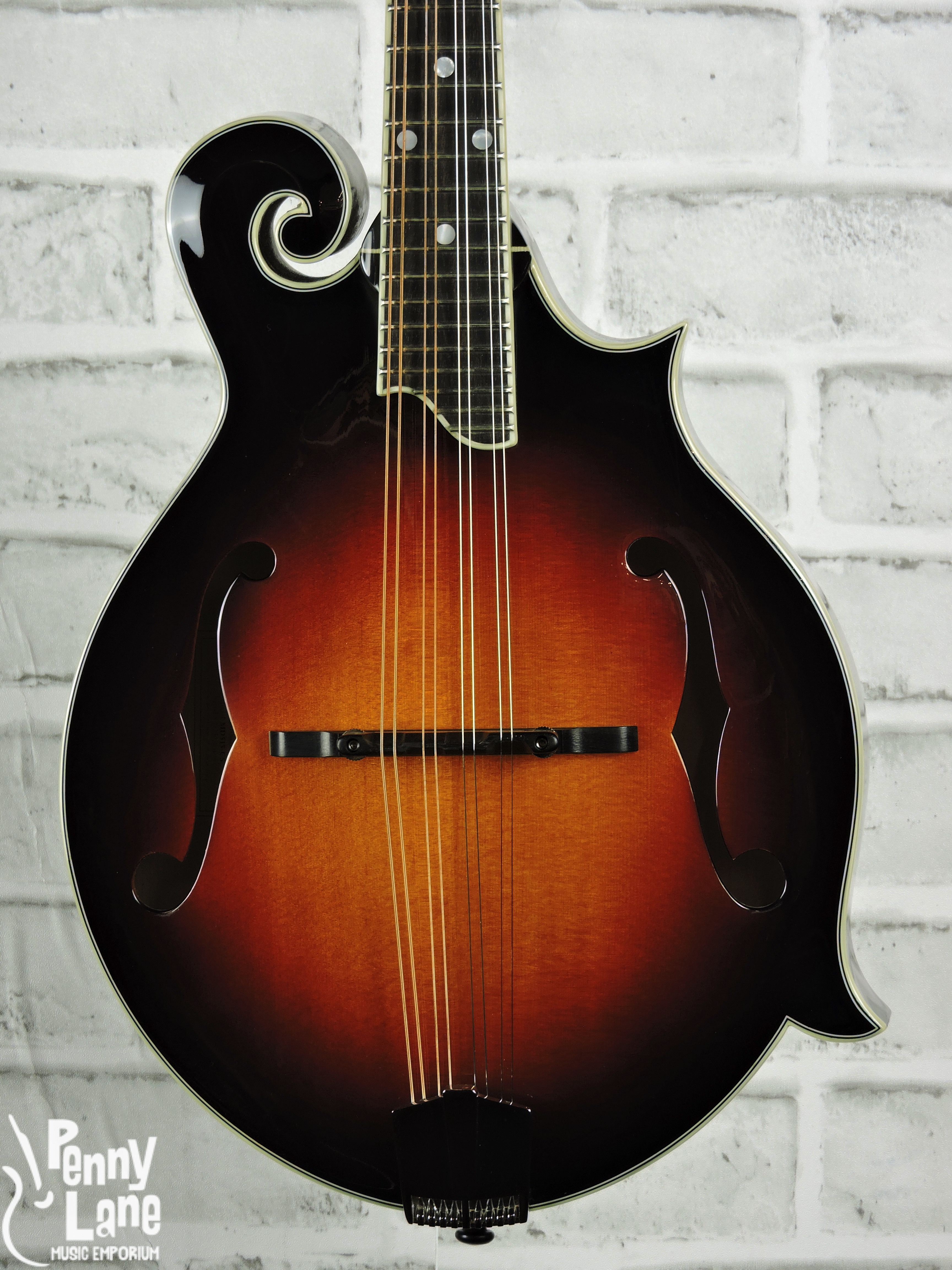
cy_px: 635
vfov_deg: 11.0
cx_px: 476
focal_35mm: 180
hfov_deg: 8.2
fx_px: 6600
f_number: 5.3
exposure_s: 1/6
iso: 100
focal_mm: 32.2
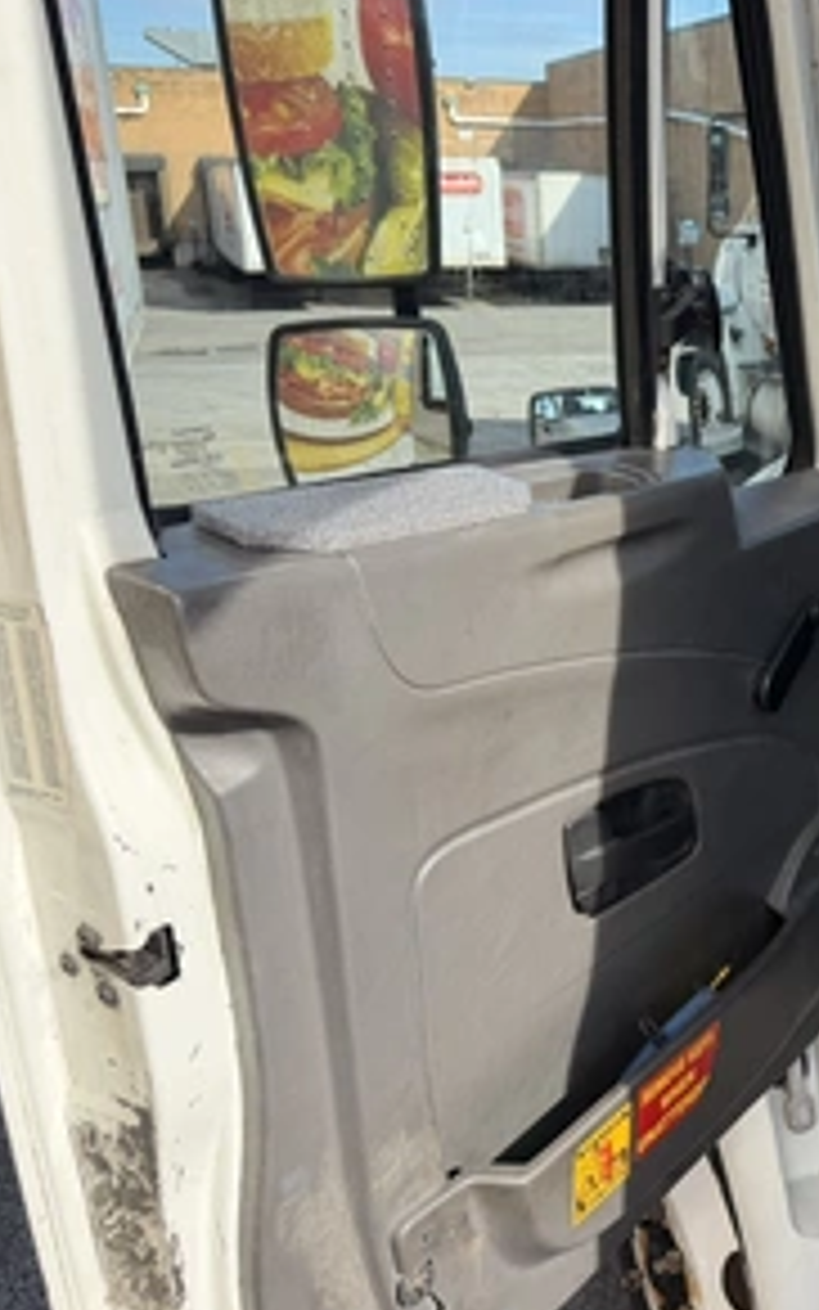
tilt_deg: -19.7
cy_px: 653
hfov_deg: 34.2
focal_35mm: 35
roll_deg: -1.6
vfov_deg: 55.3
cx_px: 747
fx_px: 1249
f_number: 1.78
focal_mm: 6.76
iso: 100
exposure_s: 1/2703
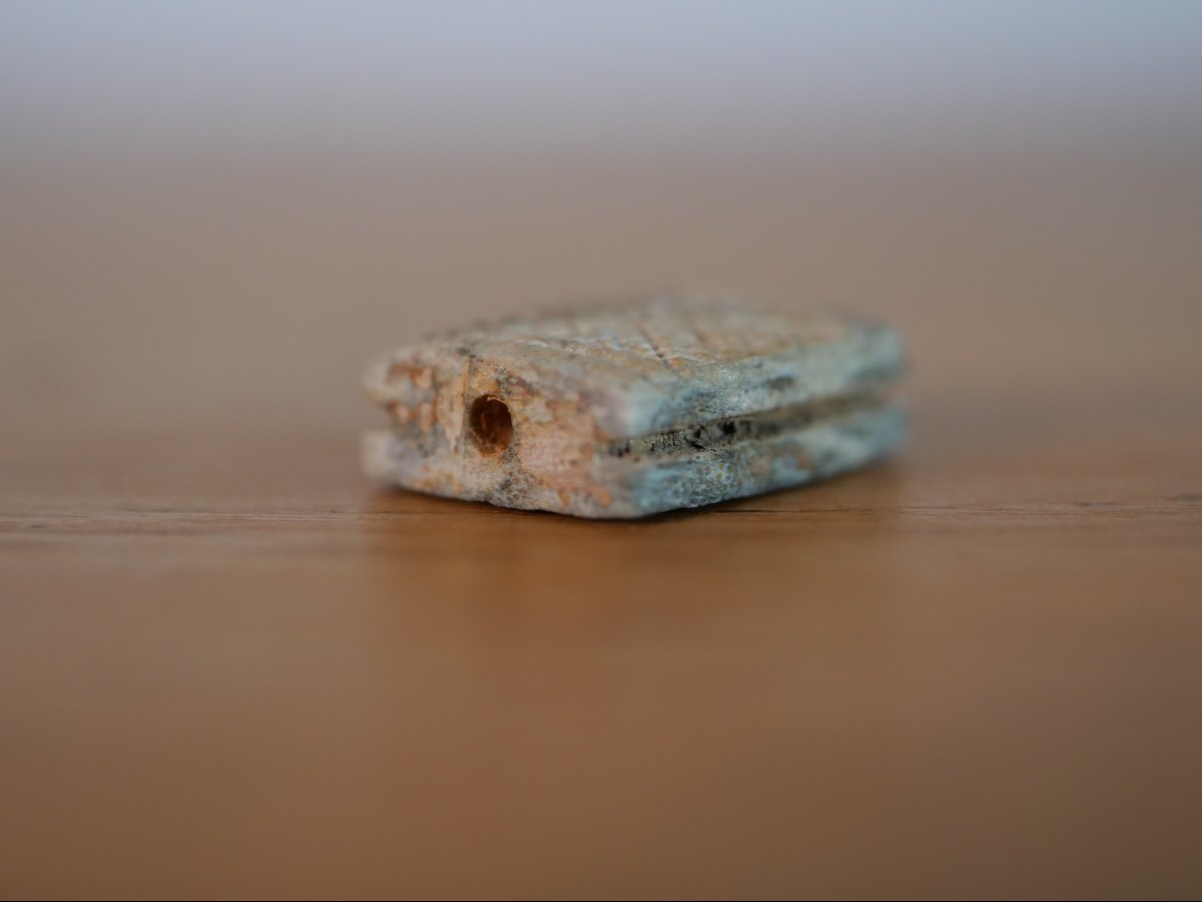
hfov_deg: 32.2
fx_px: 2083
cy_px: 451
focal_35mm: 60
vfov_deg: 24.4
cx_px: 601
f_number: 2.8
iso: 640
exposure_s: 1/60
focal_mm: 30
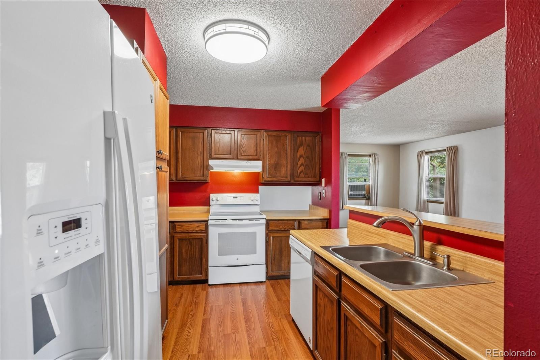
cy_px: 180
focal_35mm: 16
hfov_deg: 95.0
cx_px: 270
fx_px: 247
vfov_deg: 72.0
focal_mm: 11
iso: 500
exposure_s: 1/10
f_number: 8
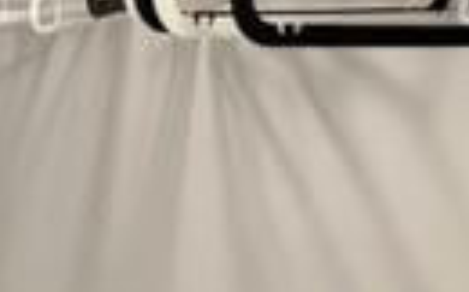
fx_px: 868
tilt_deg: -7.8
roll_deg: -3.2
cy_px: 50
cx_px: 25
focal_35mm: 68
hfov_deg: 28.7
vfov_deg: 18.9
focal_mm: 1.57
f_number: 1.8
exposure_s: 1/60
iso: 200
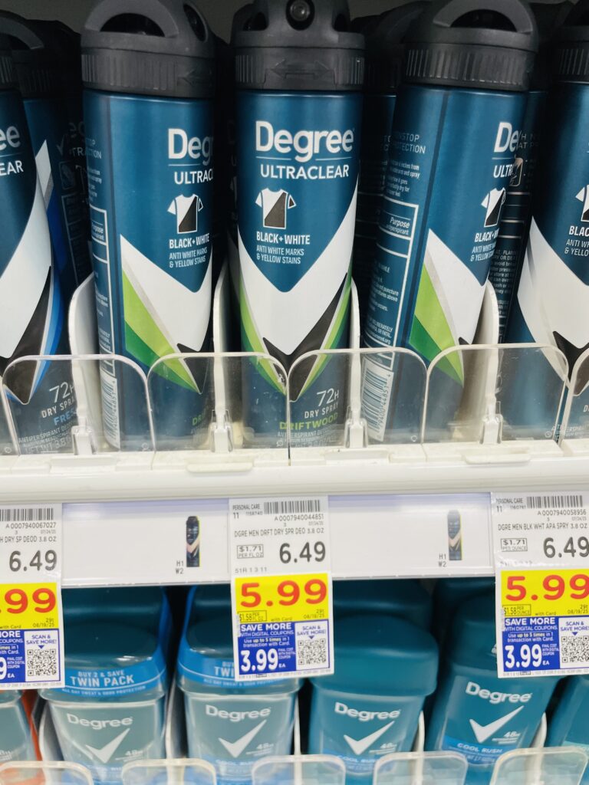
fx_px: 590
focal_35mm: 26
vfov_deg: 67.3
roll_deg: +1.1
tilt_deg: -28.3
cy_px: 392
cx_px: 294
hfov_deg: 53.1
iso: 64
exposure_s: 1/60
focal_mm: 4.2
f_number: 1.6
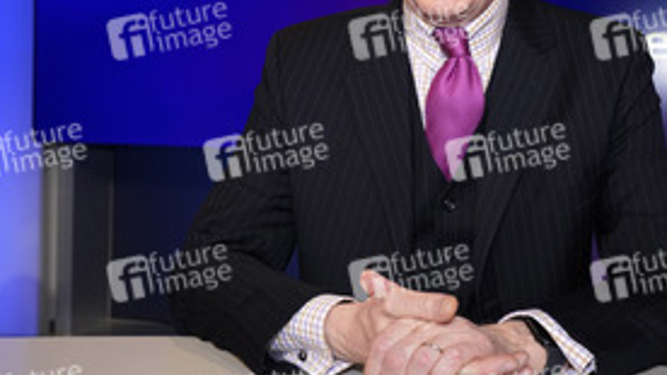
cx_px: 443
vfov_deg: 22.4
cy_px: 92
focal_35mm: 53
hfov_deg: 38.7
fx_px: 937
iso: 1600
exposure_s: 1/125
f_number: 5
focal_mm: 31
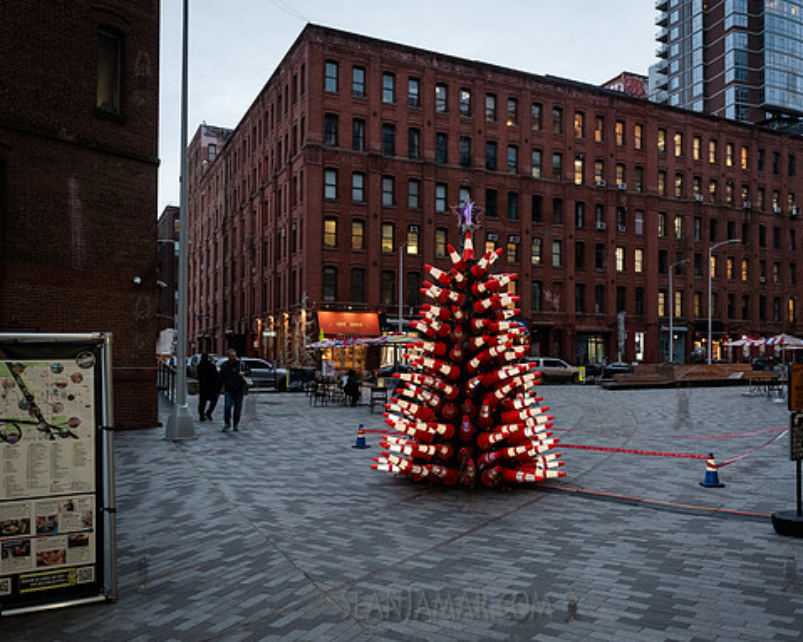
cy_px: 346
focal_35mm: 30
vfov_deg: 48.4
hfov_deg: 58.5
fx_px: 713
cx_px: 458
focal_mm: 24
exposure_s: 1/160
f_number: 4.5
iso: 4000
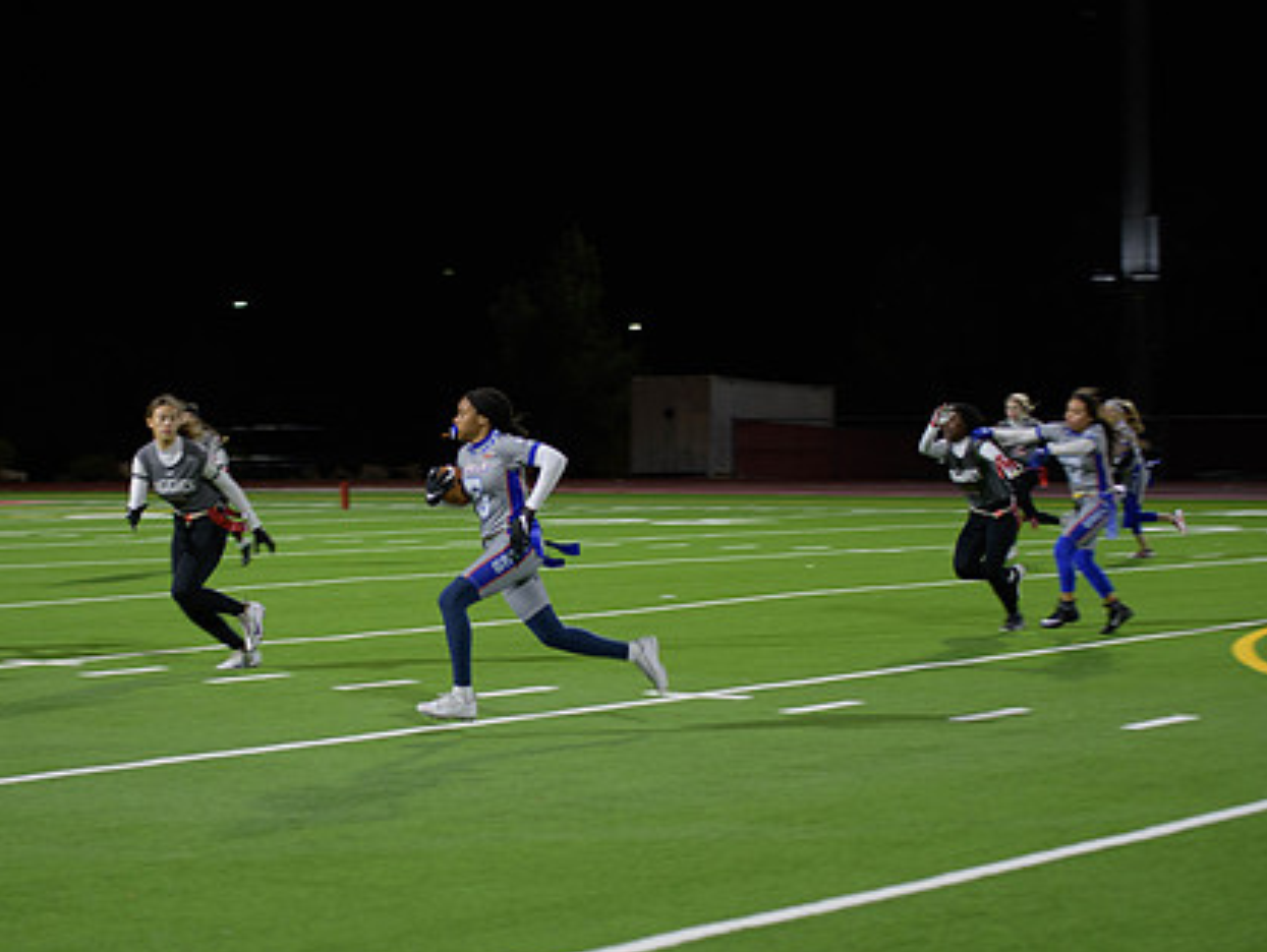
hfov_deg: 20.8
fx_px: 3444
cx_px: 394
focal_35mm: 94
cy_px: 581
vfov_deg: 15.7
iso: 800
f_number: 2.8
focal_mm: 70
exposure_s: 1/200
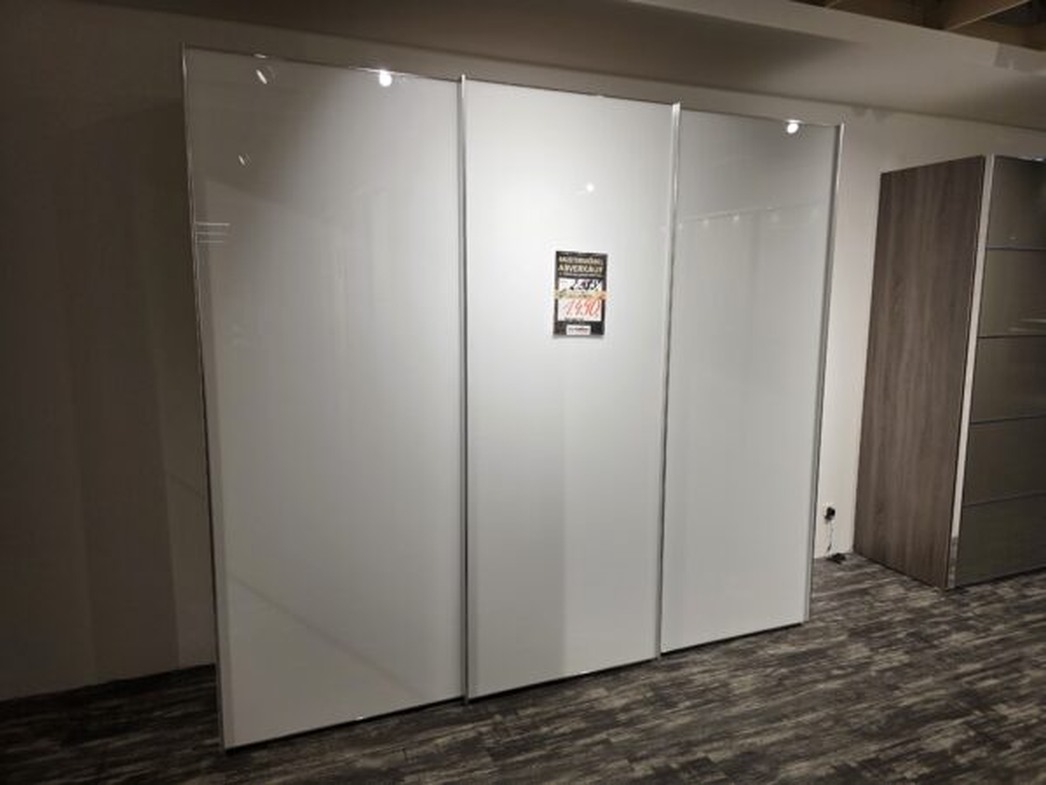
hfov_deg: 73.9
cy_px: 392
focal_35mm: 23
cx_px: 523
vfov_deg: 58.9
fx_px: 695
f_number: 1.7
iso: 80
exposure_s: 1/180
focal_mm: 6.3
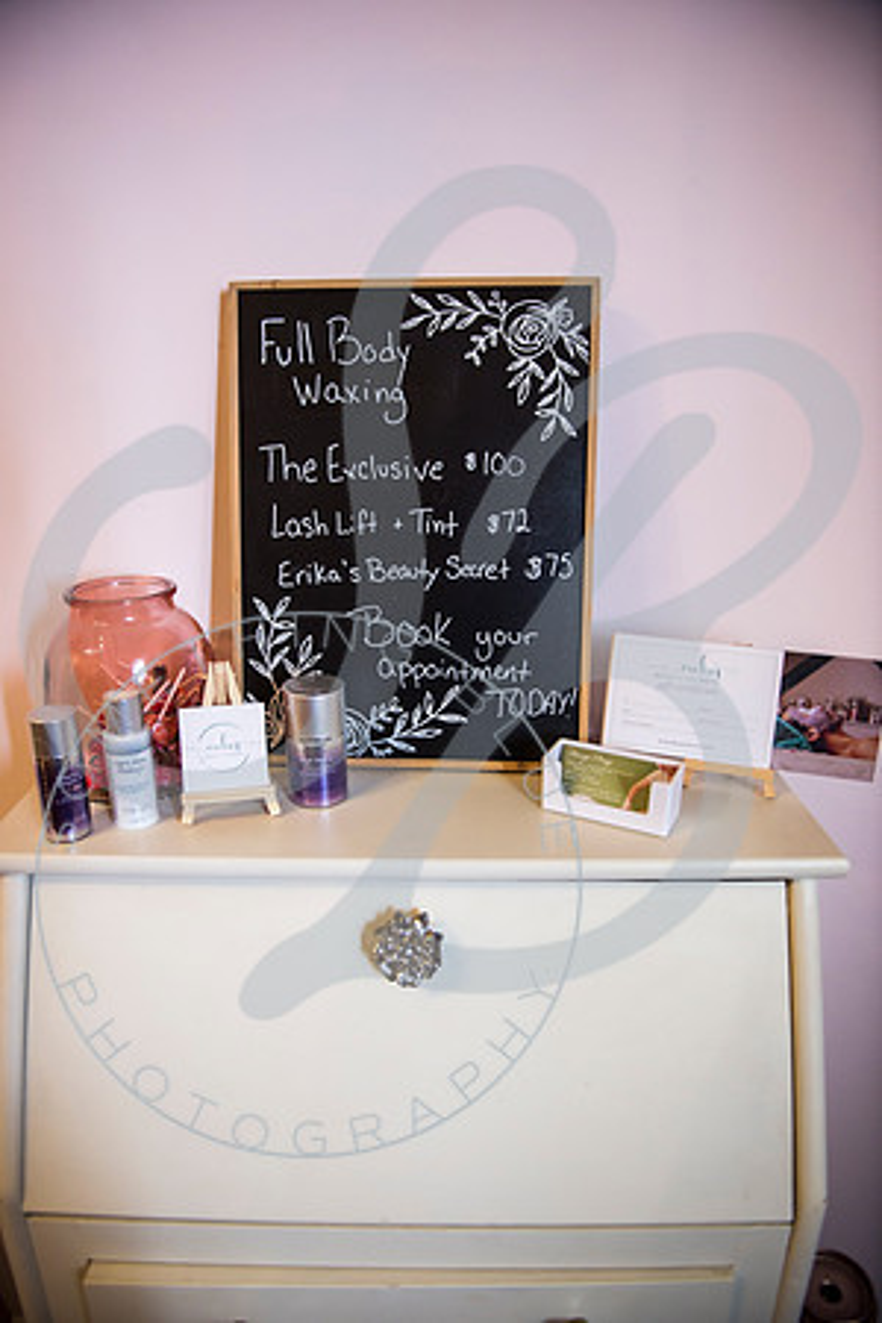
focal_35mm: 24
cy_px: 662
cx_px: 441
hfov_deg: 53.1
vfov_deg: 73.7
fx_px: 882
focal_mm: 24
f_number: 2.8
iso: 1000
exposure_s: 1/125
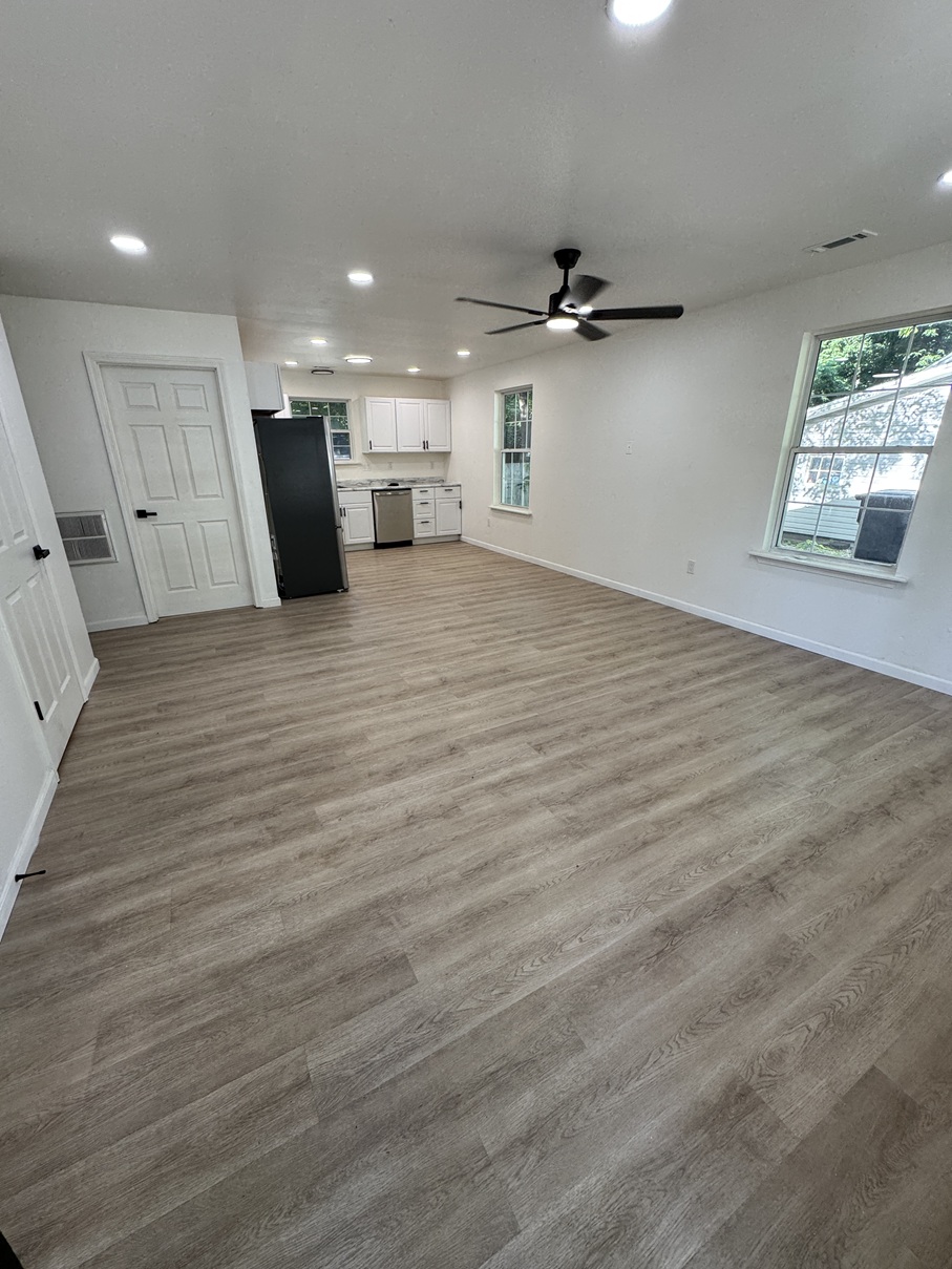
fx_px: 513
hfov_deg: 85.7
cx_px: 476
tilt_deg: -19.9
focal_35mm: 14
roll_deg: +0.7
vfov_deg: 102.1
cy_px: 634
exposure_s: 1/99
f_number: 2.2
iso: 80
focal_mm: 2.22
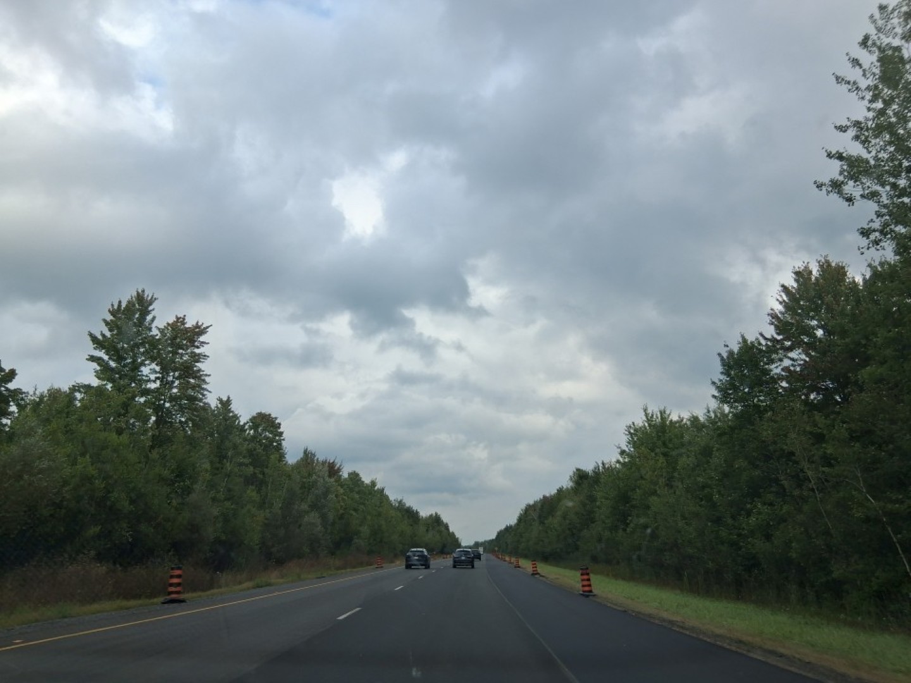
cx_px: 456
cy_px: 342
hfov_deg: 67.3
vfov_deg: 53.1
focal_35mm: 26
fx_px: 684
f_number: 1.8
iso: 25
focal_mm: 3.98
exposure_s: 1/517
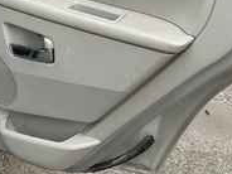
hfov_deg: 31.6
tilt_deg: -21.2
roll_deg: -3.1
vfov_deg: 23.6
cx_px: 135
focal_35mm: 61
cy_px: 32
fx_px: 409
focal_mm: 3
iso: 64
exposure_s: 1/80
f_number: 1.8
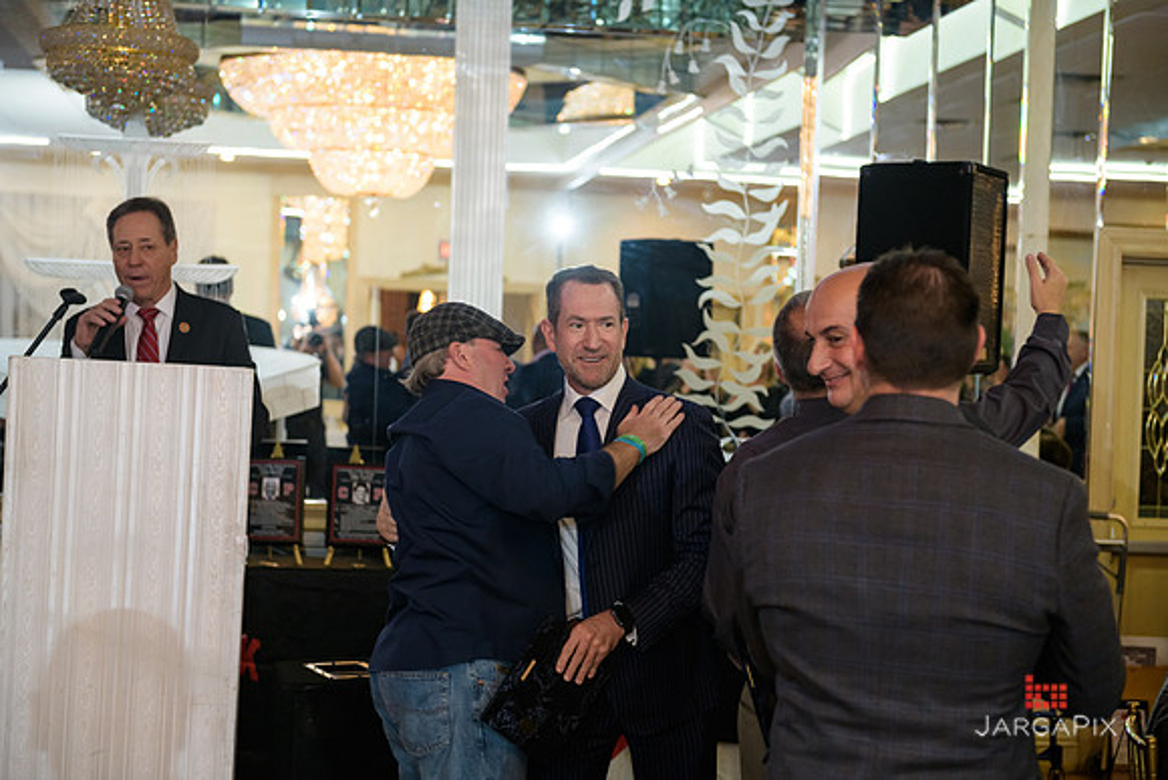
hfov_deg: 33.4
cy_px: 390
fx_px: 1947
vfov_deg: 22.6
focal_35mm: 60
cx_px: 584
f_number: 3.2
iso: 1000
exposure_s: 1/125
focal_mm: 60
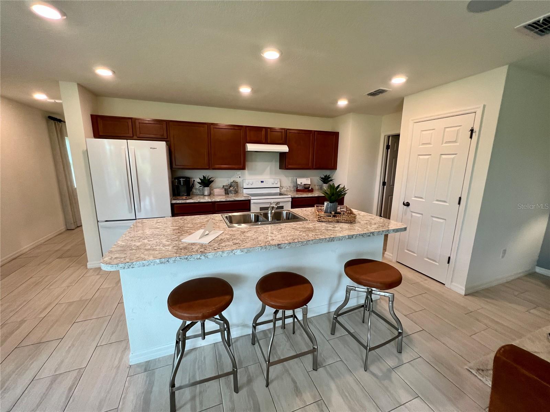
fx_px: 207
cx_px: 275
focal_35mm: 13
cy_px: 206
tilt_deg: -8.7
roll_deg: +0.9
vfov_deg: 89.9
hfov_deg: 106.2
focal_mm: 1.57
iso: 200
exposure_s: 1/120
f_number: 1.8
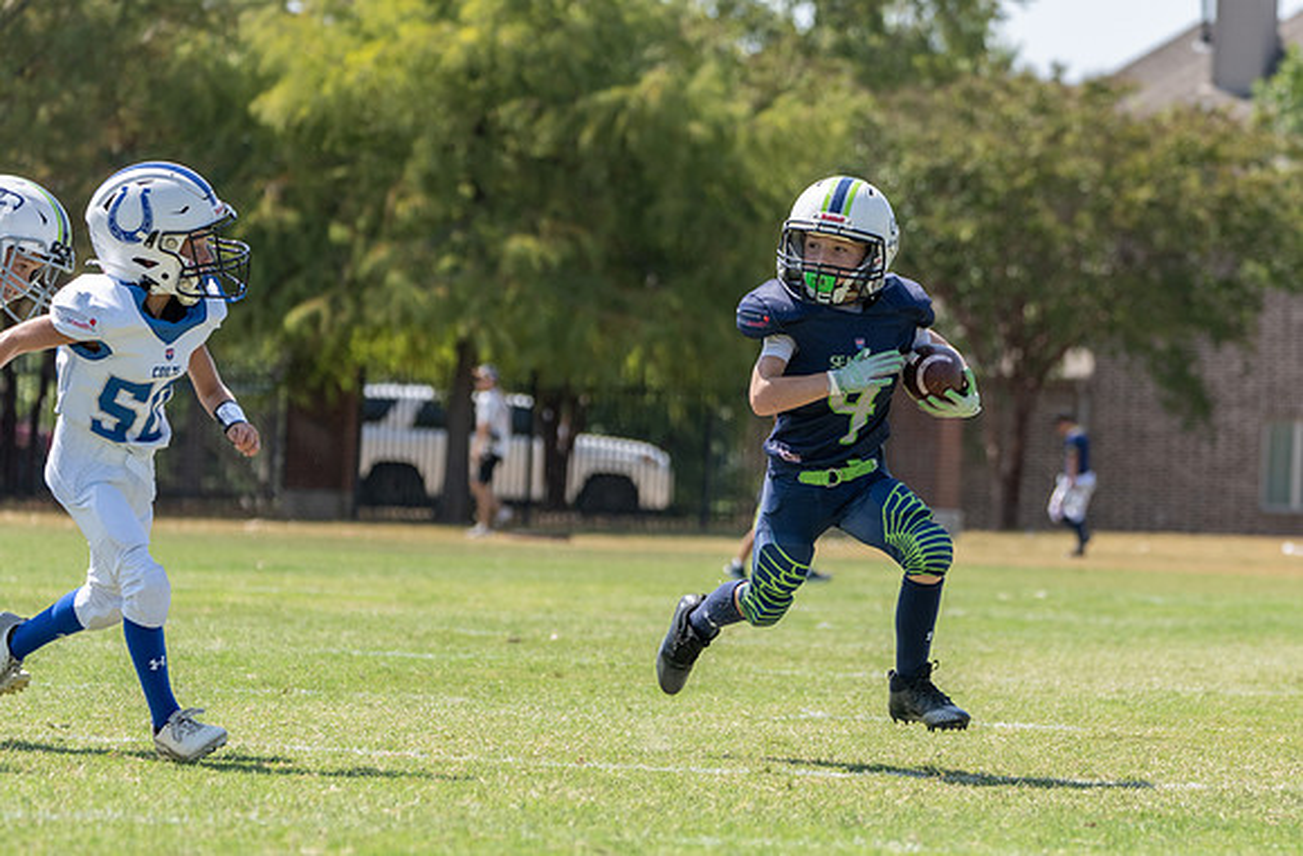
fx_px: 8898
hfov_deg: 8.4
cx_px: 870
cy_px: 557
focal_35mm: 247
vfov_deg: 5.5
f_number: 5.6
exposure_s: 1/1250
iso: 320
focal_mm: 183
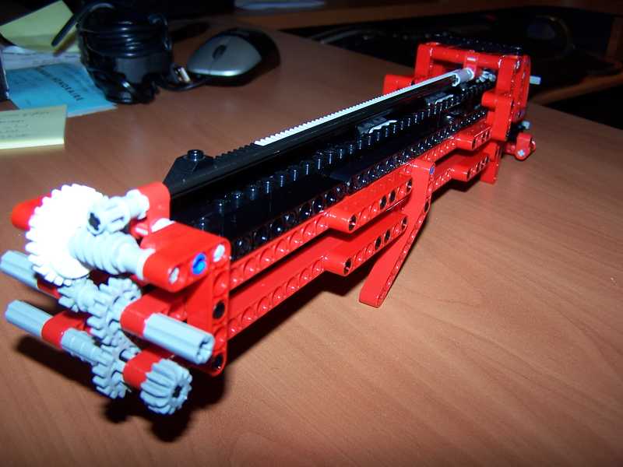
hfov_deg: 49.0
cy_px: 234
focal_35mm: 38
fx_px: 684
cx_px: 312
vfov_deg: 37.7
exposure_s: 1/60
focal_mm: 6.3
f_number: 2.8
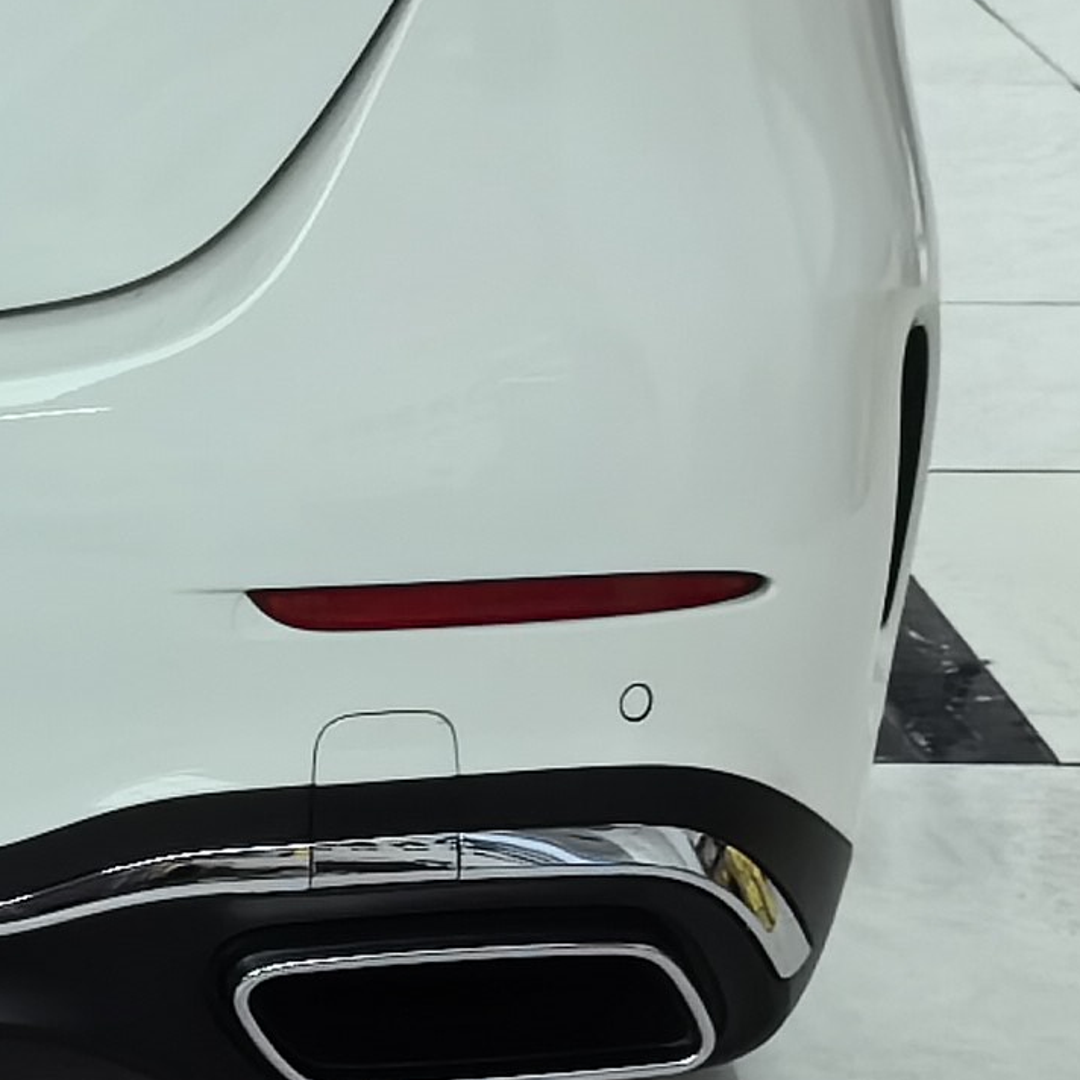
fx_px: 6283
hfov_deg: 9.4
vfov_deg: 9.7
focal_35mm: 178
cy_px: -208
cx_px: -755
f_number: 2
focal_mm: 5.72
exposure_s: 1/439
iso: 50
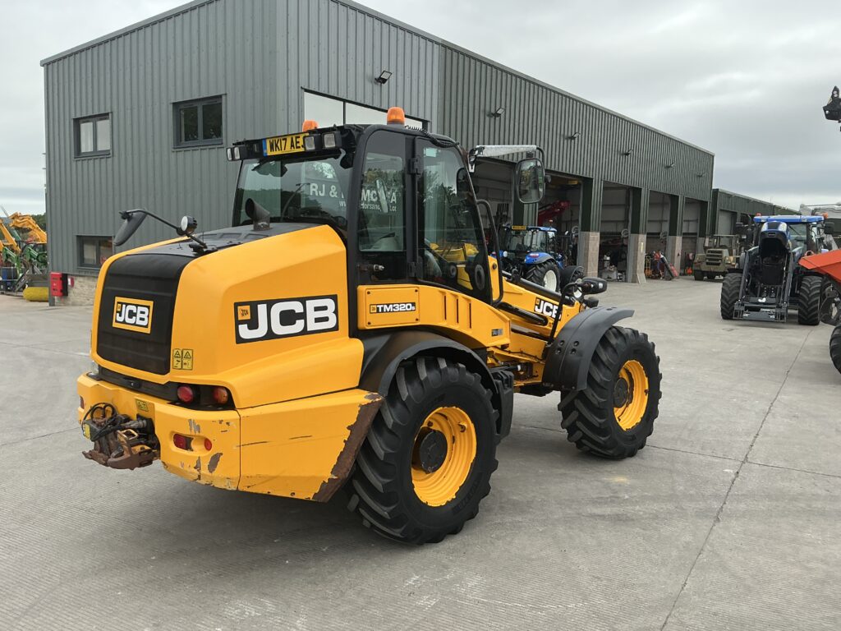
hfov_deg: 63.4
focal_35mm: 28
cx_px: 420
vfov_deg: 49.7
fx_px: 680
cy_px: 316
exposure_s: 1/580
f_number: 1.8
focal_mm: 3
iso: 25
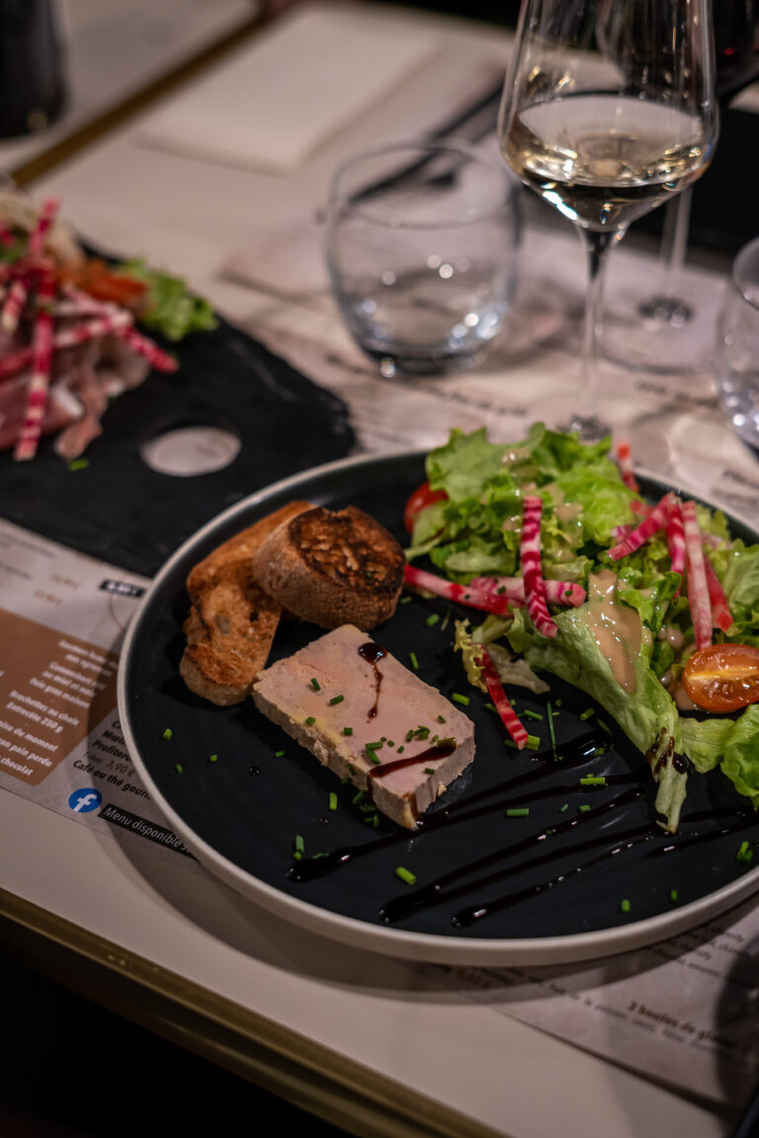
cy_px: 569
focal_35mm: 50
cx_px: 380
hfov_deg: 27.0
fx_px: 1581
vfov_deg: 39.6
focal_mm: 50
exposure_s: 1/50
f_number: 2.8
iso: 800
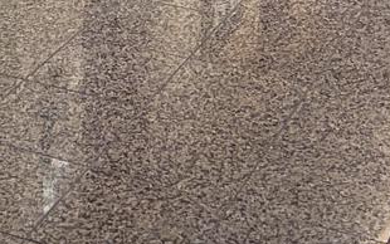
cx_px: -42
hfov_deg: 15.8
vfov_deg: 8.8
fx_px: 1361
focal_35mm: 128
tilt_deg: -3.3
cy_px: -430
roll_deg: +1.4
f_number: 1.8
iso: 400
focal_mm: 4.25
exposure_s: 1/60
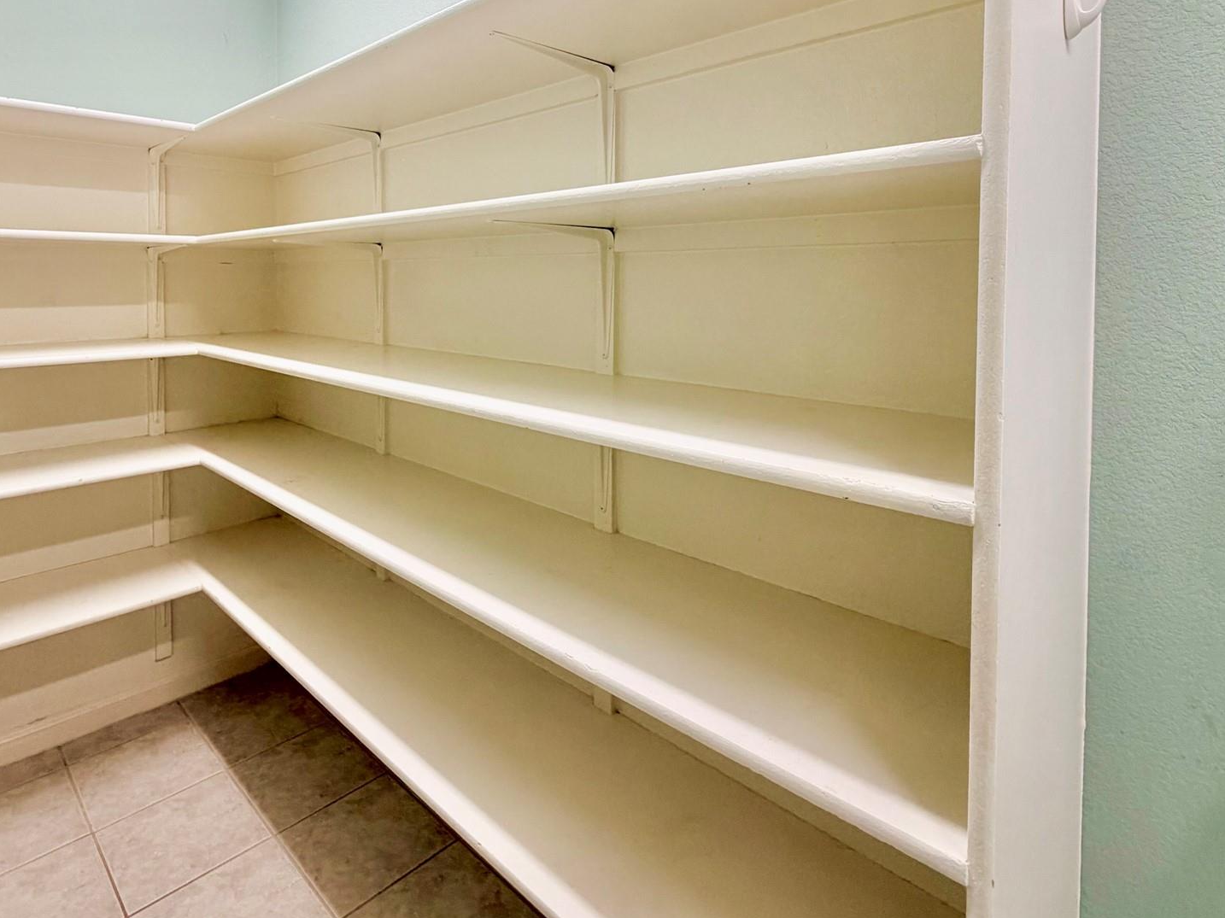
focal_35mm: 20
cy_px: 299
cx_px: 530
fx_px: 708
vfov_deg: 64.1
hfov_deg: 81.3
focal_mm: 2.22
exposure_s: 1/120
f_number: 2.2
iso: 200
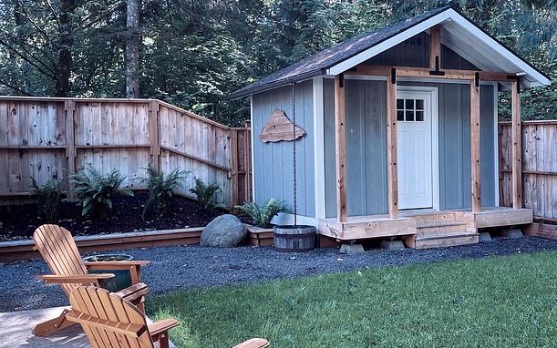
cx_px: 278
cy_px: 169
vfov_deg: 44.5
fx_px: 425
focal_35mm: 28
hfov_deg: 66.5
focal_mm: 4.25
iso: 100
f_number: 1.8
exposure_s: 1/120
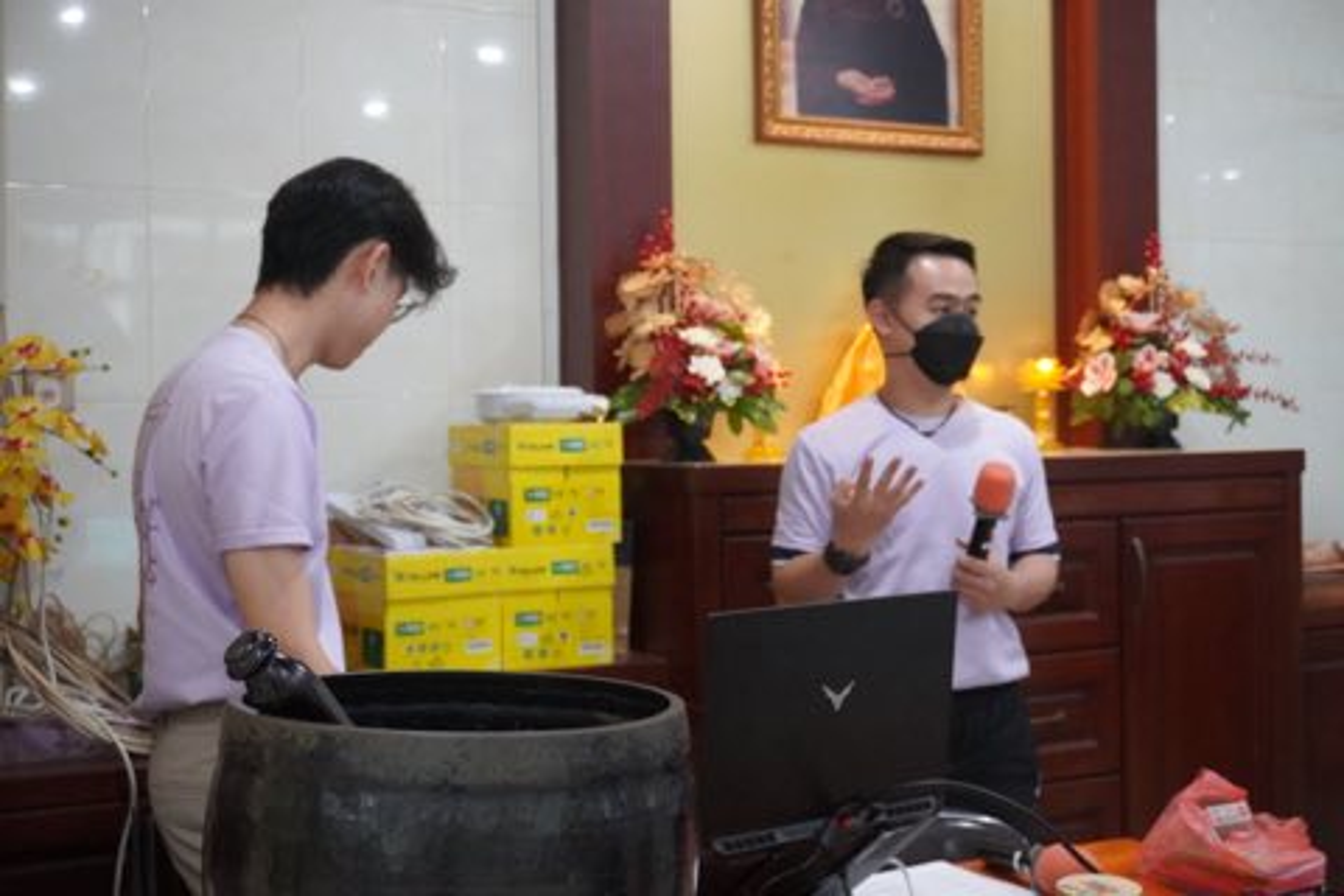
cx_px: 672
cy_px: 448
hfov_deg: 42.3
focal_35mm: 46
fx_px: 1736
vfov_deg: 28.9
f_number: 5
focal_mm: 31
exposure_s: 1/160
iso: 6400
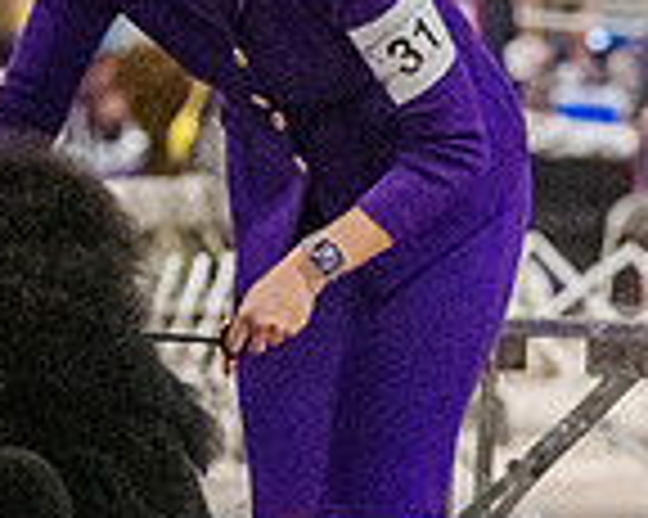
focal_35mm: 481
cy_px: 108
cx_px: 11
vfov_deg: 3.2
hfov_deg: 4.0
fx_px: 9219
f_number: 4
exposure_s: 1/400
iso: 6400
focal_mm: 109
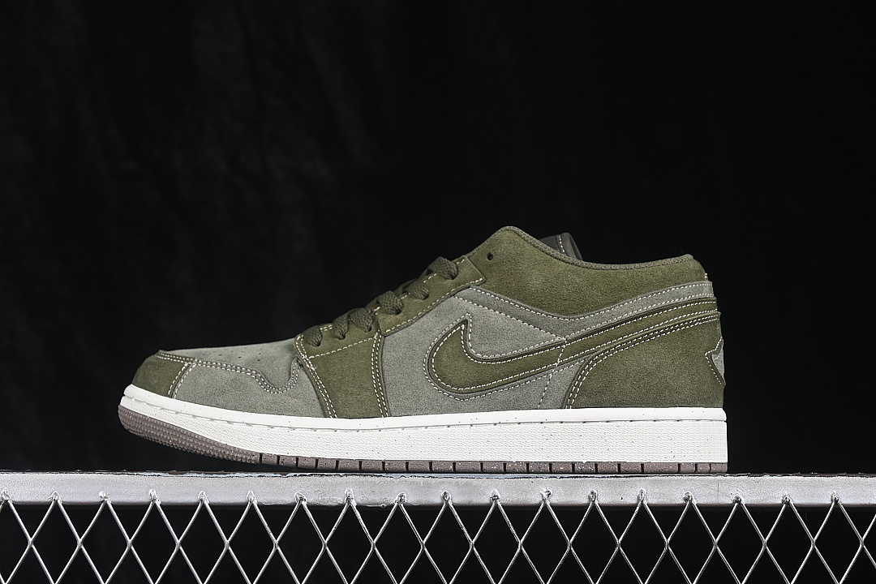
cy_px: 292
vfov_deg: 18.2
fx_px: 1825
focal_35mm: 75
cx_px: 438
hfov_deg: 27.0
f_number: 6.3
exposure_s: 1/60
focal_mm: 50
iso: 160
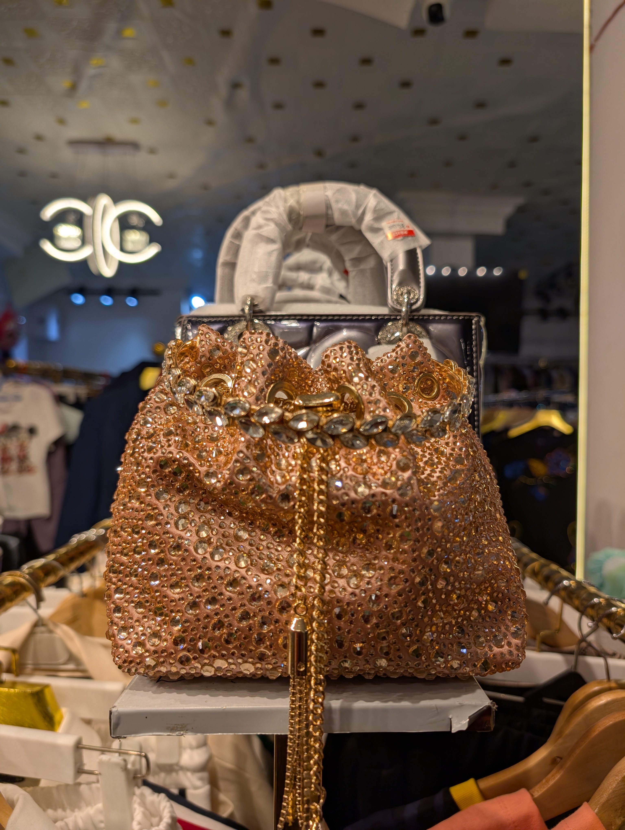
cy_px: 415
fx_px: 576
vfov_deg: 71.5
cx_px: 312
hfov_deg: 56.9
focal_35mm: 24
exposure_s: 1/162
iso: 20
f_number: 1.68
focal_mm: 6.9
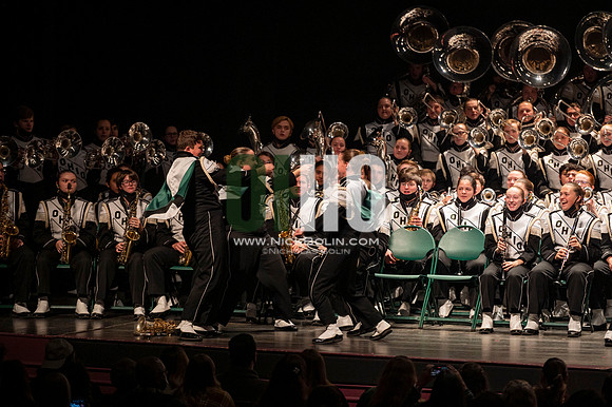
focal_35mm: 200
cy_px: 204
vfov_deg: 6.9
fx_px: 3398
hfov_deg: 10.3
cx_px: 306
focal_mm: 200
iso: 1250
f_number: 3.5
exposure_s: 1/500
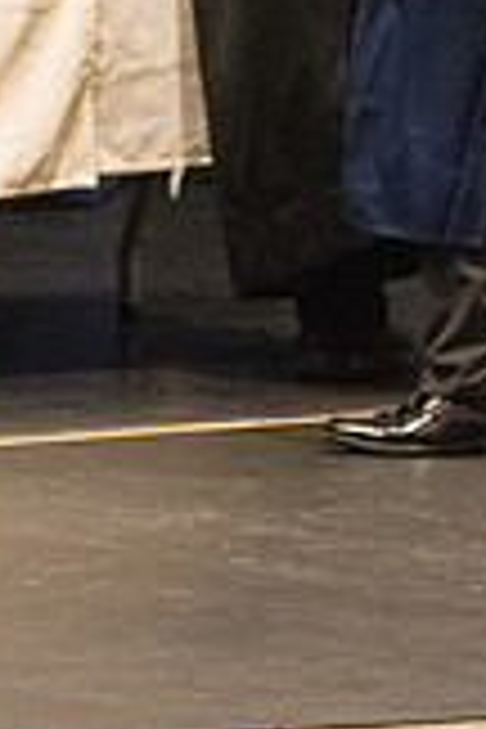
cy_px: -238
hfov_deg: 2.2
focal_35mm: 625
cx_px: 182
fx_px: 12655
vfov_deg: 3.3
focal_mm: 150
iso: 8000
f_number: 4.5
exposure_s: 1/250
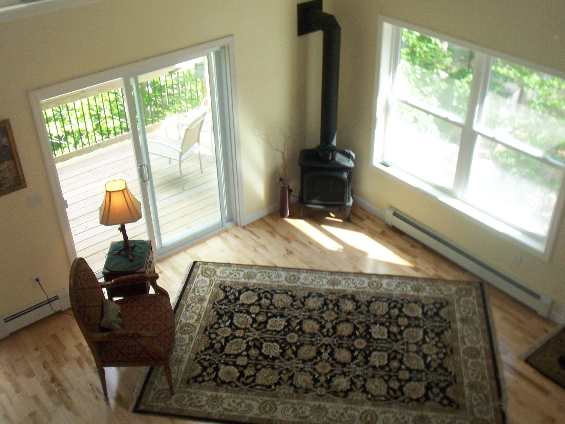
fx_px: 637
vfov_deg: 36.8
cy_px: 212
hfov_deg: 47.9
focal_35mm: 39
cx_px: 282
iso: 125
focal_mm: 6.4
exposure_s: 1/60
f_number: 3.9
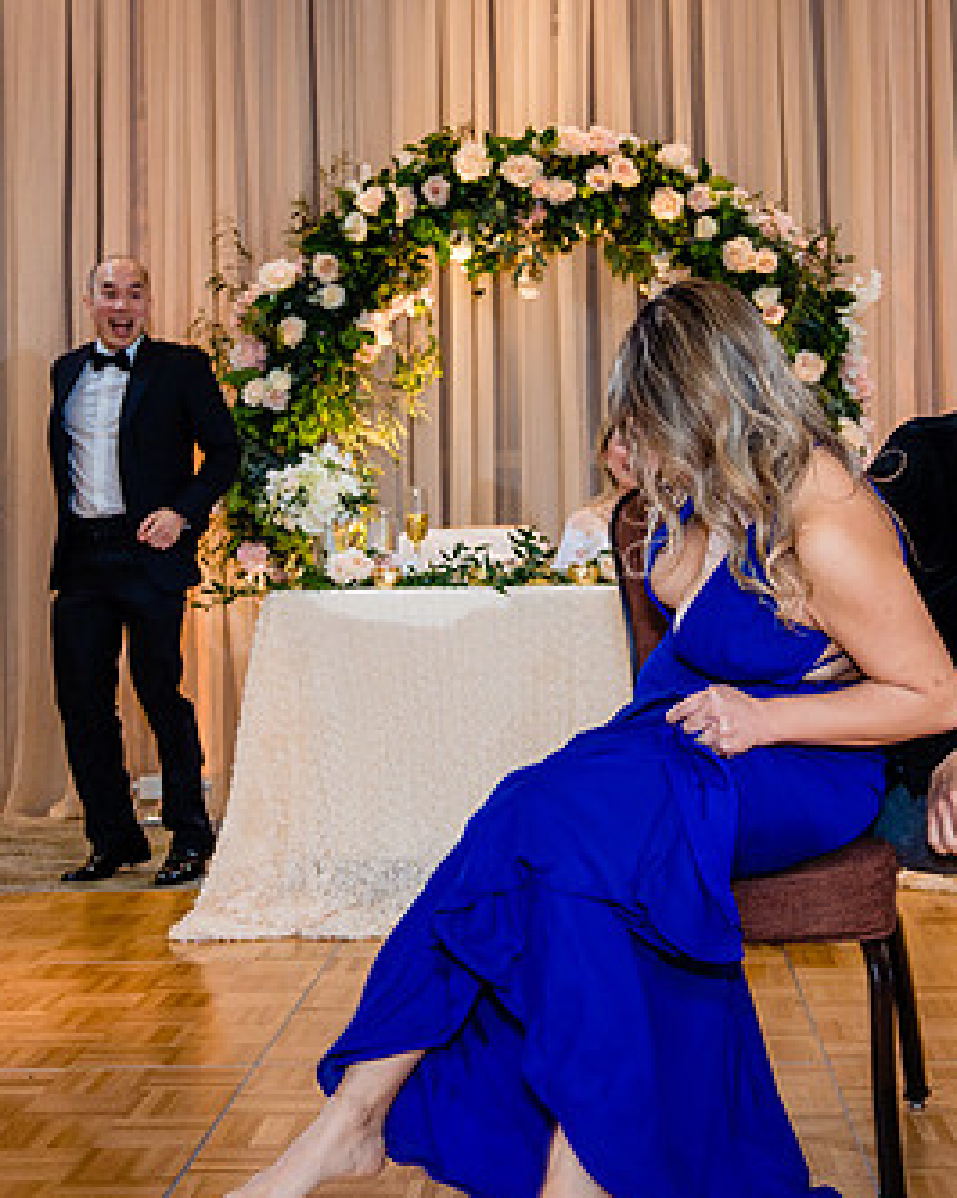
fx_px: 2162
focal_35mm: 61
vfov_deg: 30.8
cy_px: 451
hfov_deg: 24.9
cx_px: 586
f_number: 4
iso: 1000
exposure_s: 1/160
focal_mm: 32
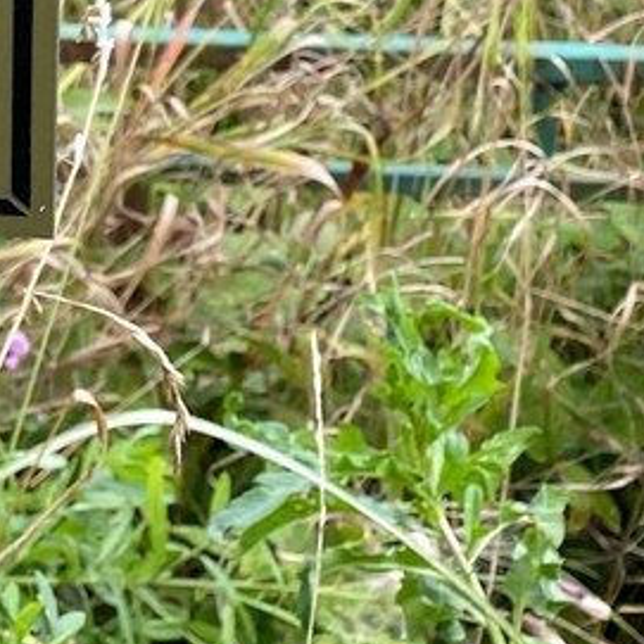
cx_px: -516
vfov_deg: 13.7
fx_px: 2568
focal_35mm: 122
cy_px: -204
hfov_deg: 12.9
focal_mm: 4.25
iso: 32
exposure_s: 1/373
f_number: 1.8
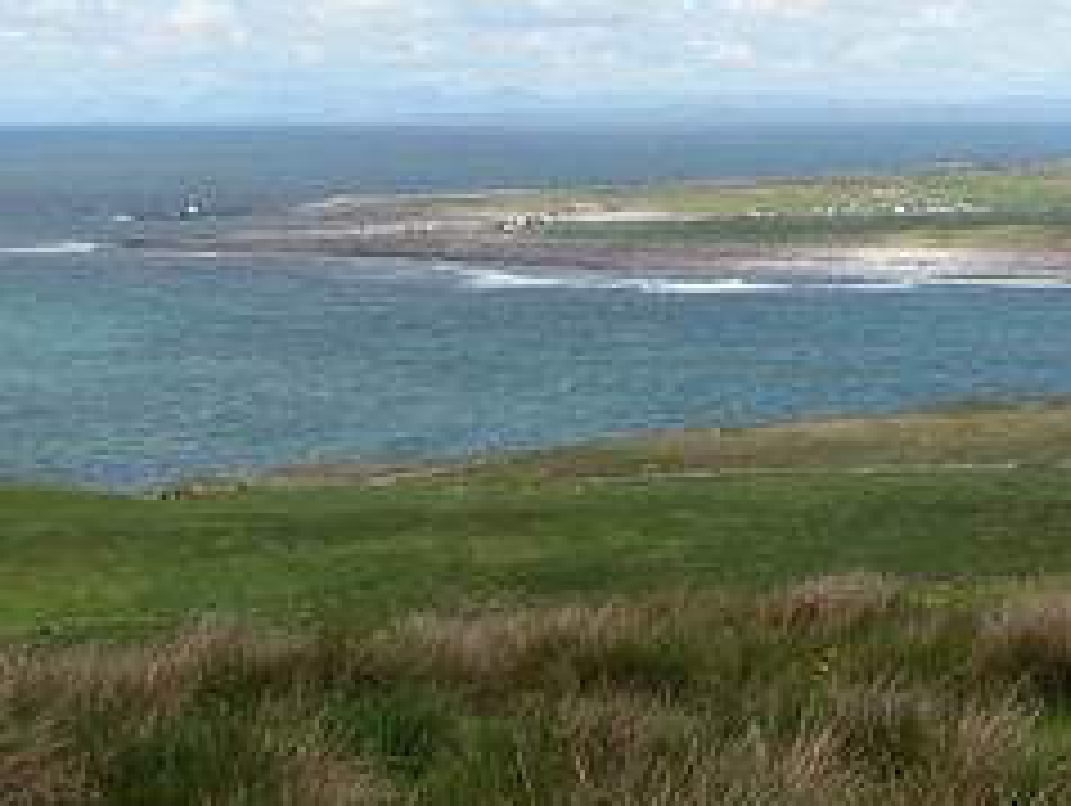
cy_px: 356
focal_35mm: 94
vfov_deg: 15.7
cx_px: 900
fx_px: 2911
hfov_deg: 20.5
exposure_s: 1/284
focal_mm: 9
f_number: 6.3
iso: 100
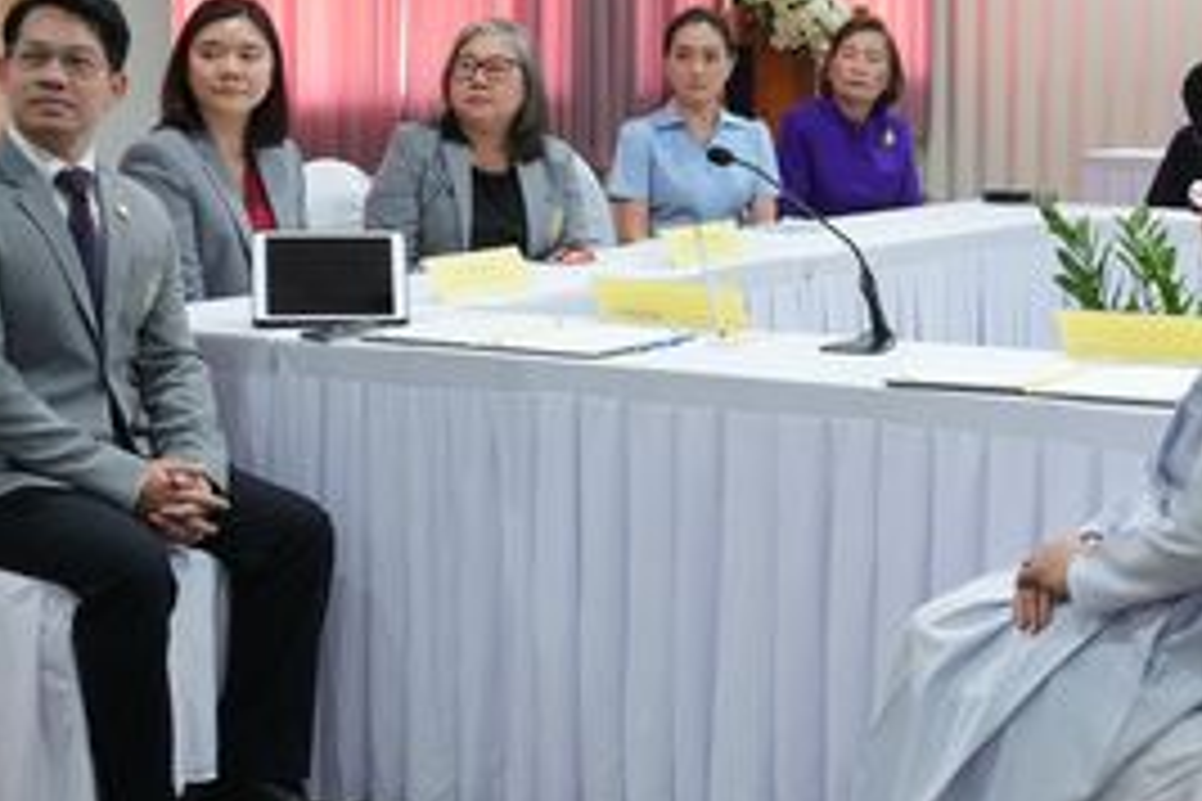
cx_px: 977
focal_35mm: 84
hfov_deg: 23.8
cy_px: 274
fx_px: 2809
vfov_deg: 16.2
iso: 1000
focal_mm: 25
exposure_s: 1/25
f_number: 6.3
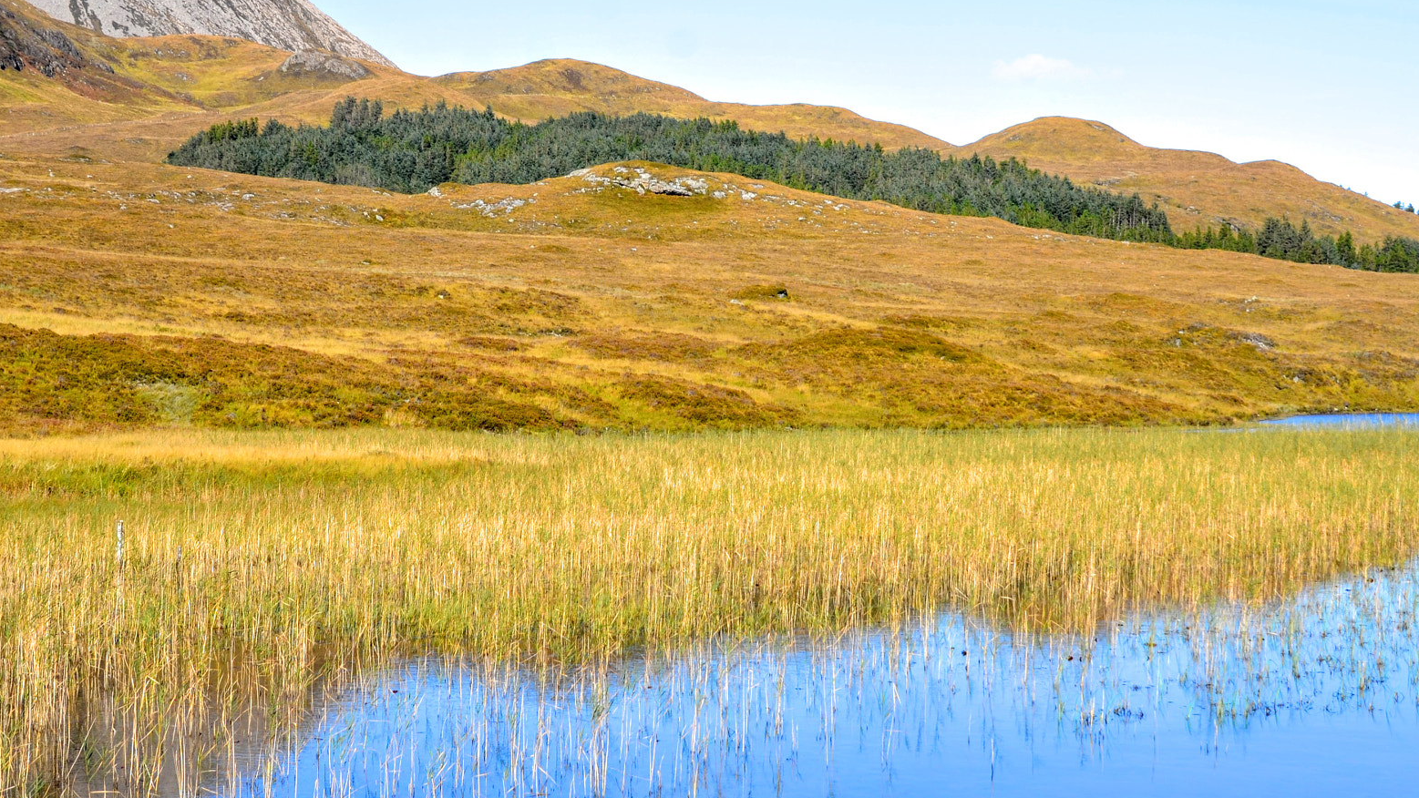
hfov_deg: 31.9
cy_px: 467
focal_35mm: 66
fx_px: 2483
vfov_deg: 18.2
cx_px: 741
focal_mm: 32
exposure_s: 1/250
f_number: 8
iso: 100
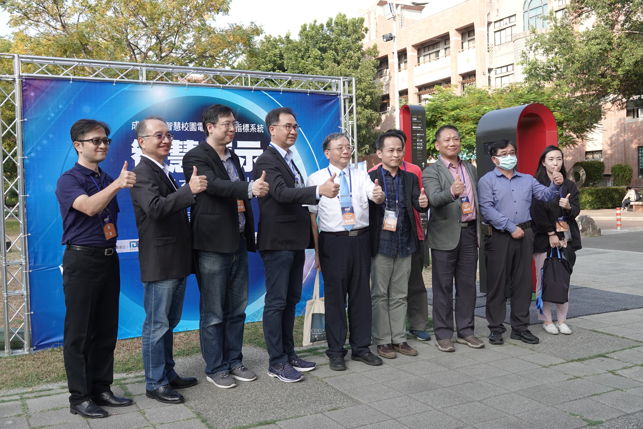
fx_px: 625
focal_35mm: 35
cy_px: 214
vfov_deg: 37.9
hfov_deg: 54.4
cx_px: 322
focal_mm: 12.96
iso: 100
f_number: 3.2
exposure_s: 1/320
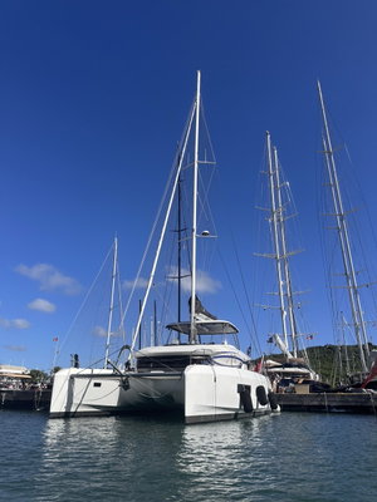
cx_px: 188
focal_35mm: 24
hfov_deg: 56.8
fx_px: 349
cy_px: 251
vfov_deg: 71.6
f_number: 1.78
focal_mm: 6.86
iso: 80
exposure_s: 1/6623
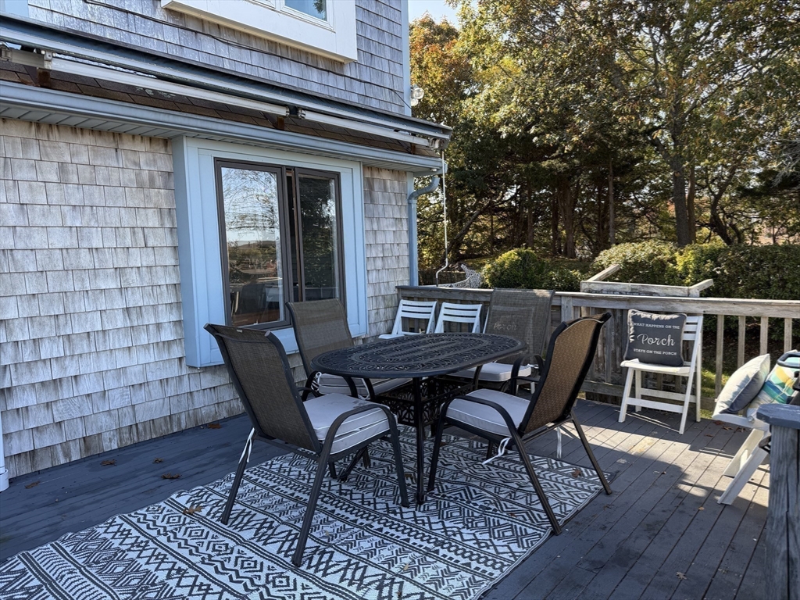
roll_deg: +2.7
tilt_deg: -4.9
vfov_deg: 56.8
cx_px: 400
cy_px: 300
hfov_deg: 71.6
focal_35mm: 24
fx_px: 555
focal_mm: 6.76
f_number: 1.78
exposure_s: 1/757
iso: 100
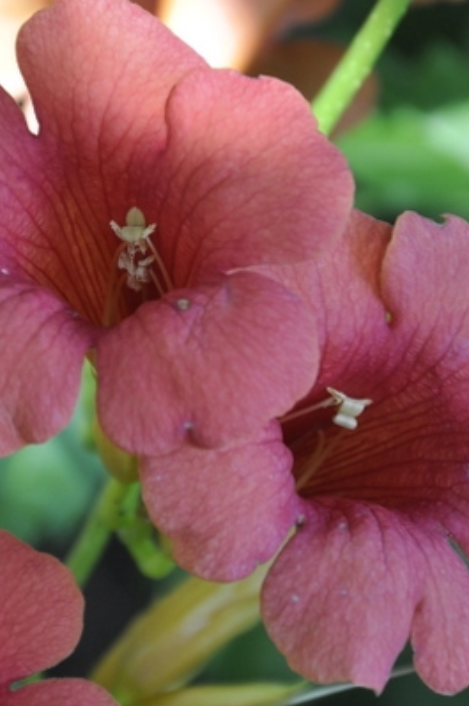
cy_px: 295
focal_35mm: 316
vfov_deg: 6.5
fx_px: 6191
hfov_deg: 4.3
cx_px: 150
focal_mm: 105
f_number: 5.6
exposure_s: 1/80
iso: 400
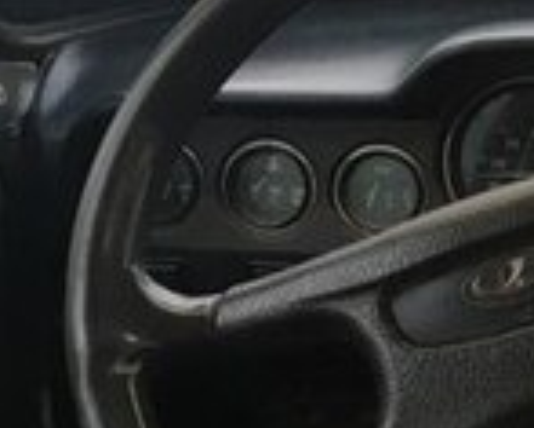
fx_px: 2010
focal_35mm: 127
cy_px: 372
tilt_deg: -21.8
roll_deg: -3.5
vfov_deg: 12.1
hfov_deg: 13.1
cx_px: 1079
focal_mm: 4.15
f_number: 2.2
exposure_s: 1/33
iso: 80
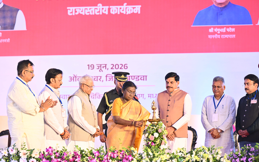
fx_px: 1158
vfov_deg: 8.0
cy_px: 87
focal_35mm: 164
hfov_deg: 12.8
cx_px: 129
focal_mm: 160
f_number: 3.5
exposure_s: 1/400
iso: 1600
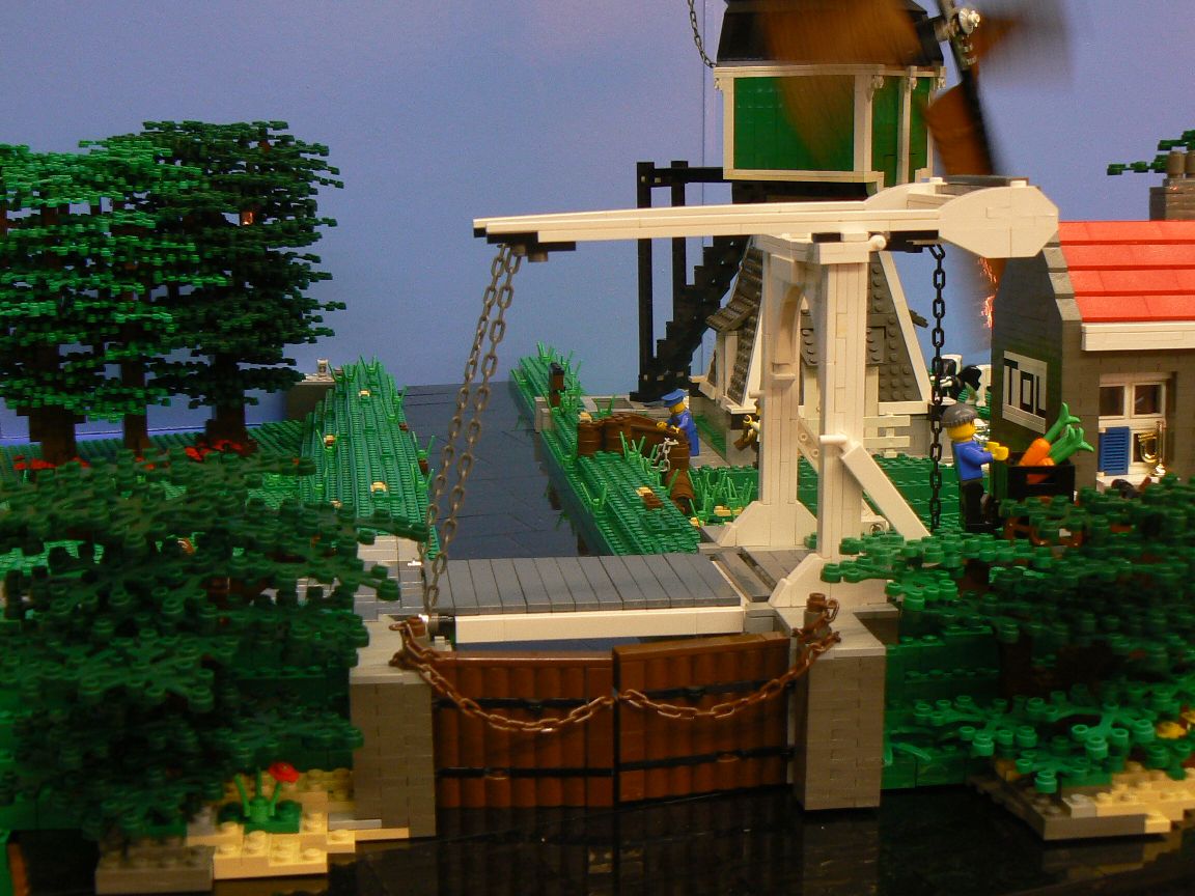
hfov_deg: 37.5
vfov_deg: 28.6
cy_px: 448
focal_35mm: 51
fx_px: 1761
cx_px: 598
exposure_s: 1/4
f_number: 3.2
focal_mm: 7
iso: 80
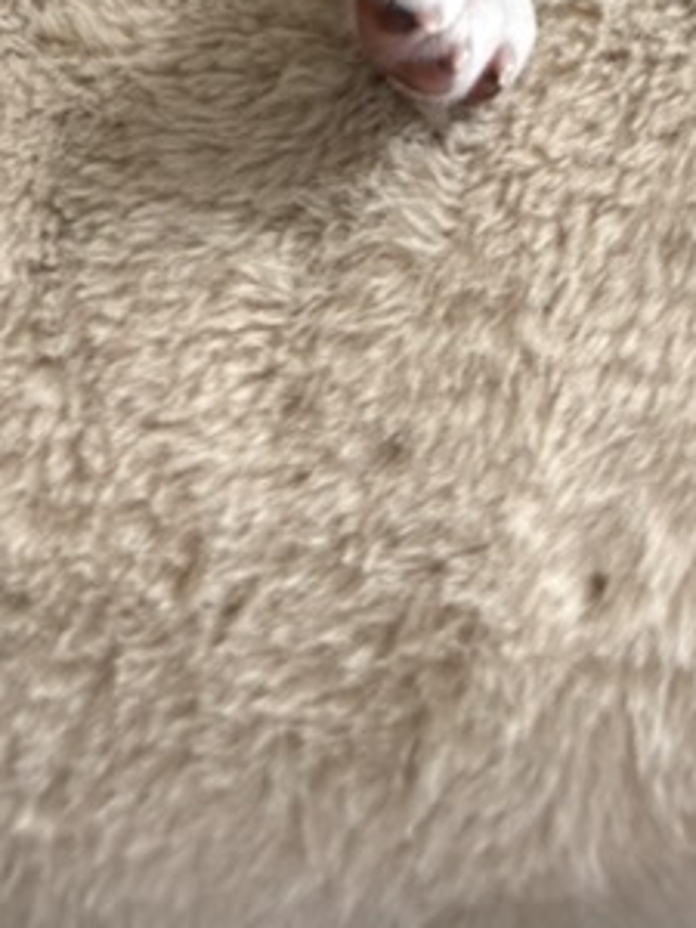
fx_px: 2198
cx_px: 362
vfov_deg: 19.3
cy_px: -631
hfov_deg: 18.0
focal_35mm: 82
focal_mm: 6.76
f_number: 1.78
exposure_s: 1/176
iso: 64
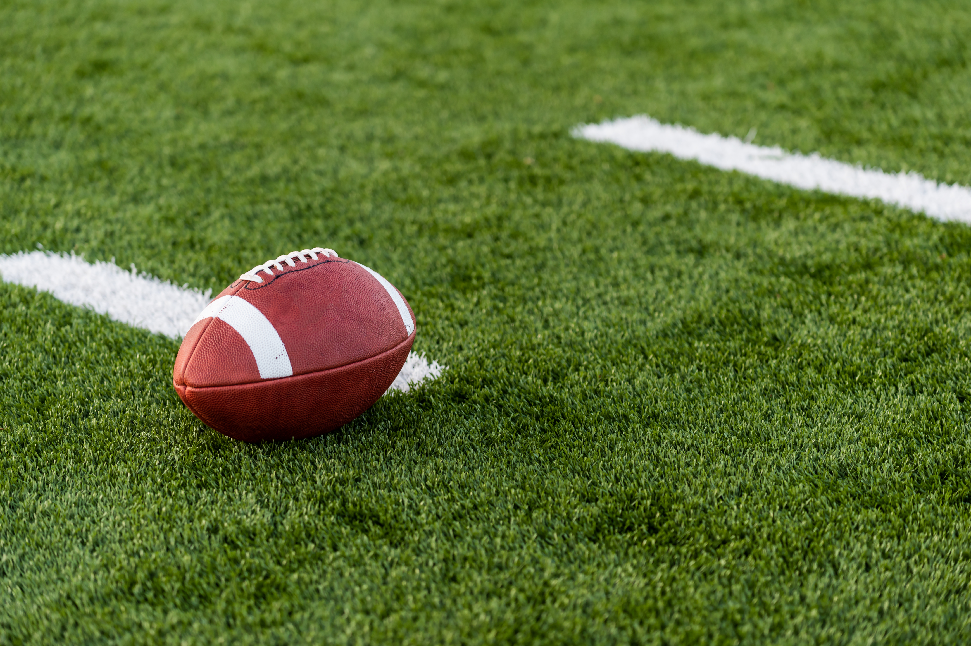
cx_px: 486
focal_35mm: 120
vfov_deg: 11.4
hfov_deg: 17.1
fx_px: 3235
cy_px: 323
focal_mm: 120
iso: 200
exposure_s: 1/50
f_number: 4
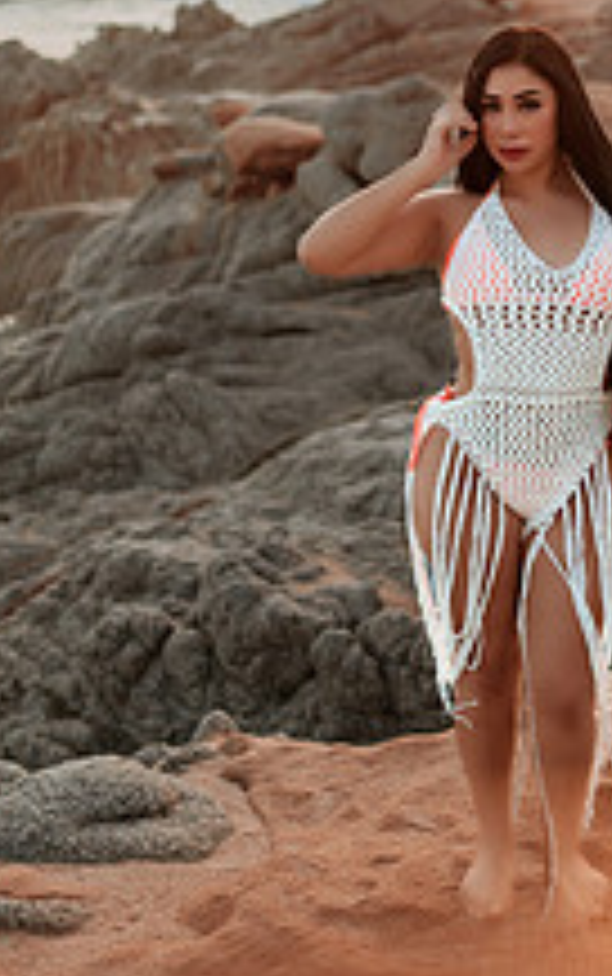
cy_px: 171
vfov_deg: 27.2
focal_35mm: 74
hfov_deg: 17.3
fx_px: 1971
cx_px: 612
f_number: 1.8
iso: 100
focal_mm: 35
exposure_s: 1/2500
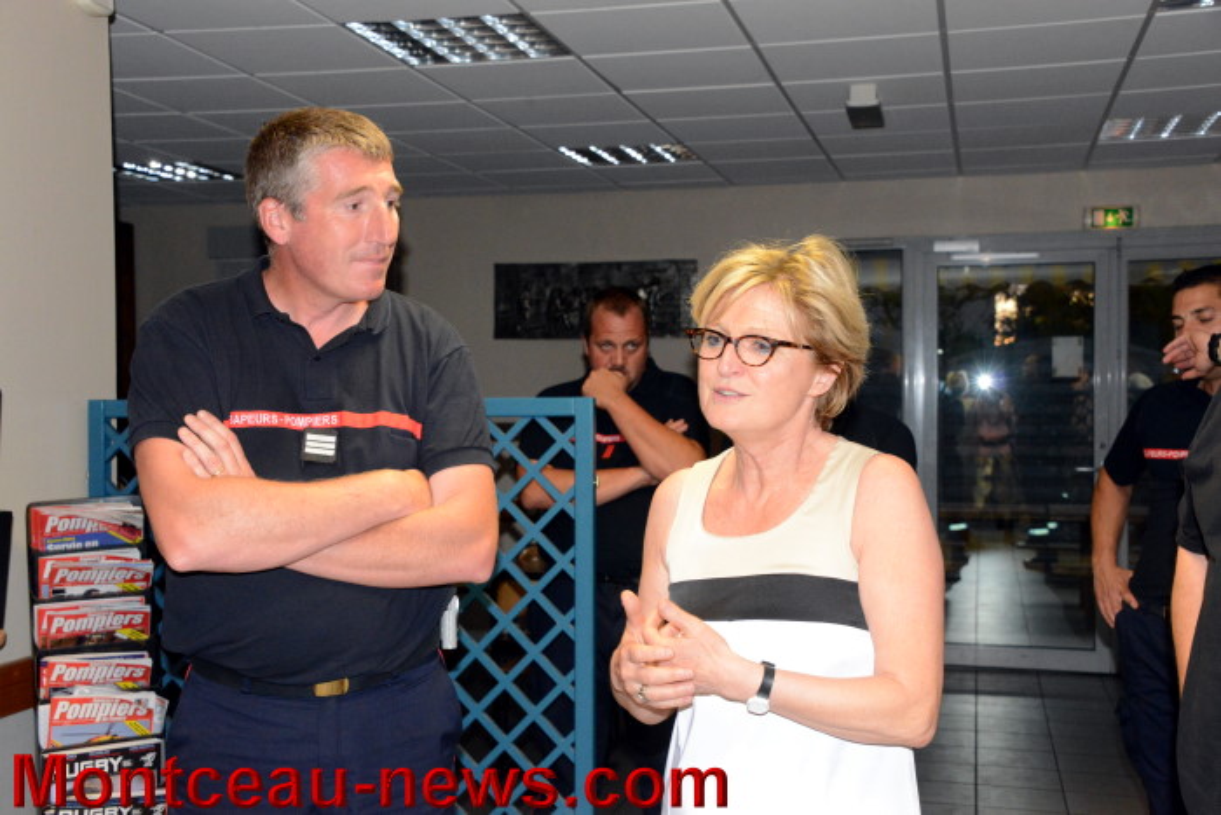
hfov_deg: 43.6
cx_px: 610
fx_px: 1526
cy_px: 408
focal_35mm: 45
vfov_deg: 29.9
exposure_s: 1/125
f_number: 8
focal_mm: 45
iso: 6400
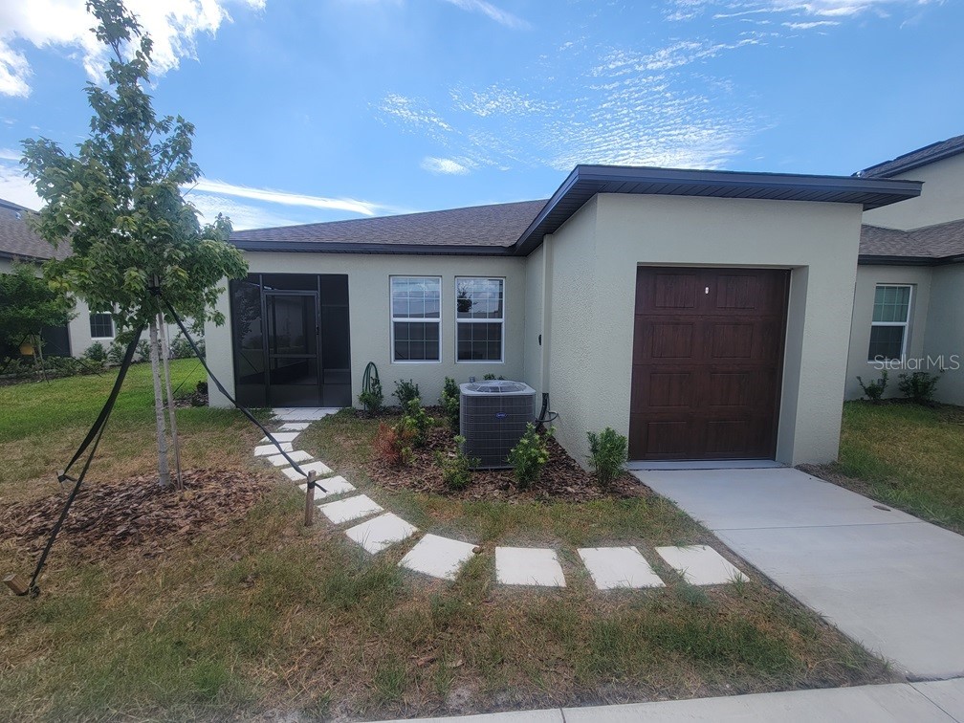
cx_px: 482
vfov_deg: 89.9
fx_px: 362
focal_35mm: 13
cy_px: 362
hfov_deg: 106.2
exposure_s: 1/1154
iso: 50
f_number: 2.2
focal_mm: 2.2
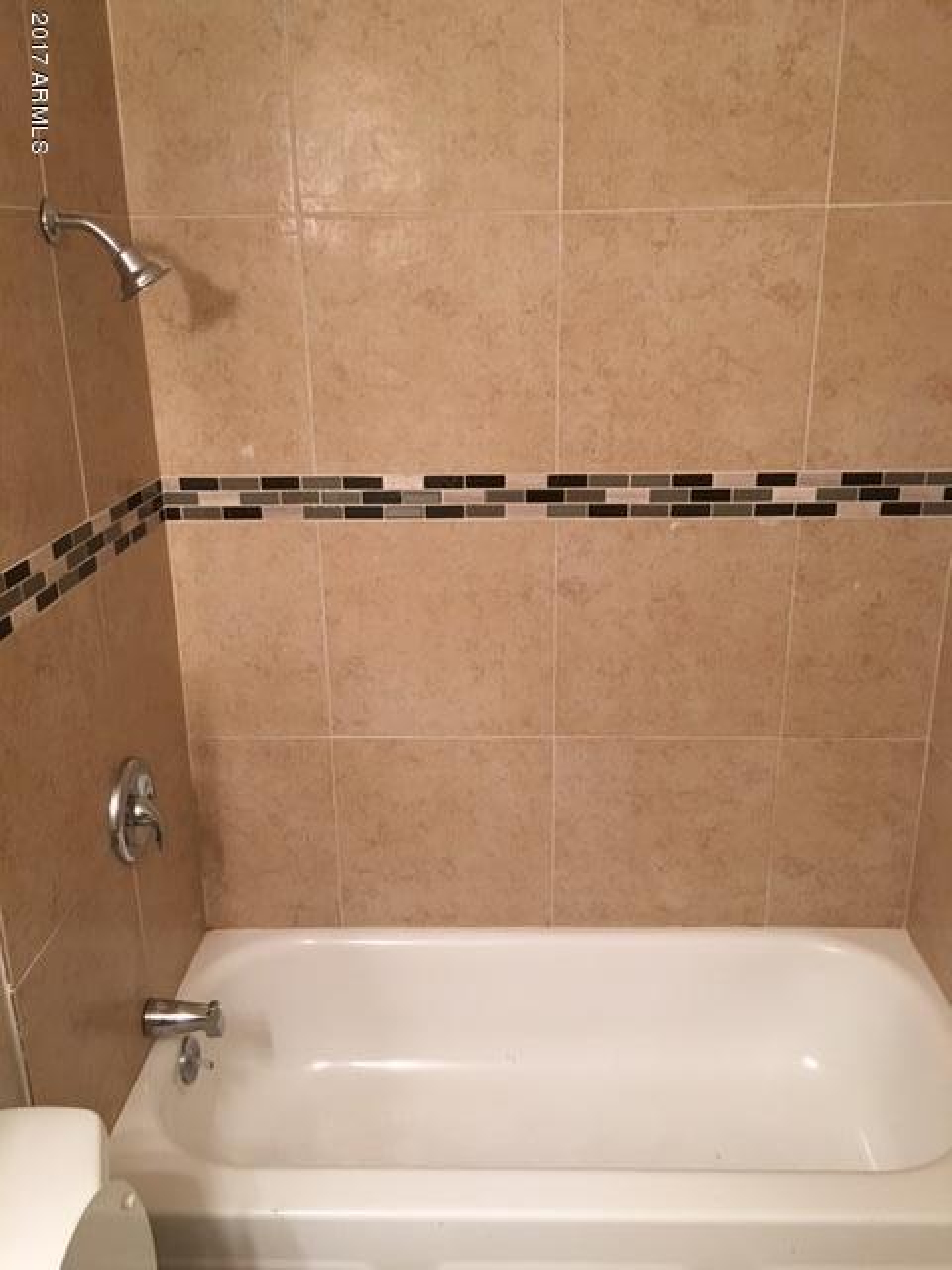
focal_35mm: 29
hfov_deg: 48.2
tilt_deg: -18.1
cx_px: 476
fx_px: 1063
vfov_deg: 61.7
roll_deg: +0.8
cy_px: 635
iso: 64
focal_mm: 4.15
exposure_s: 1/15
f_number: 2.2
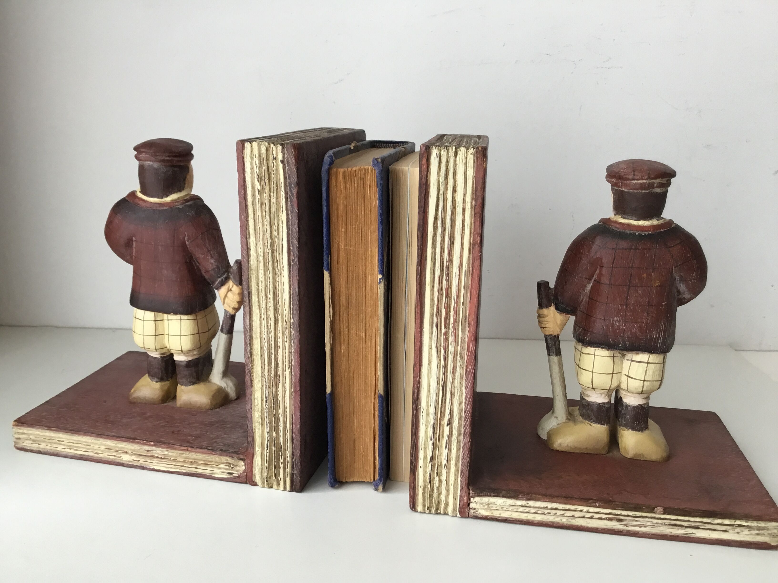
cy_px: 292
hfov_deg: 58.4
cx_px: 389
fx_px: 697
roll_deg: +0.7
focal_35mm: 31
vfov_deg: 45.4
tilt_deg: -13.9
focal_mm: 3.3
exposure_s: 1/33
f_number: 2.4
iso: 25
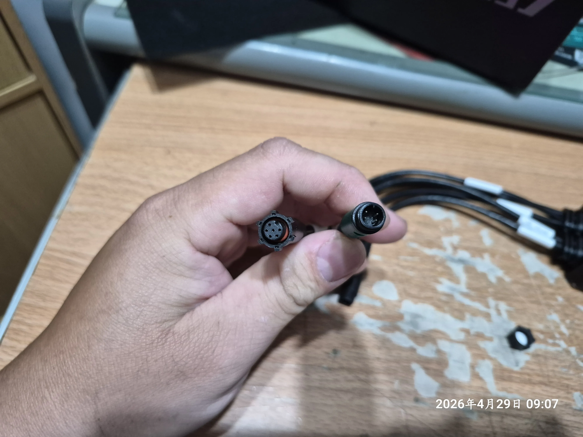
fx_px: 387
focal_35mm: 23
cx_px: 292
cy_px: 218
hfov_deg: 73.9
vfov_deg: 58.9
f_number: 1.8
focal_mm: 5.4
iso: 1000
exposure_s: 1/120
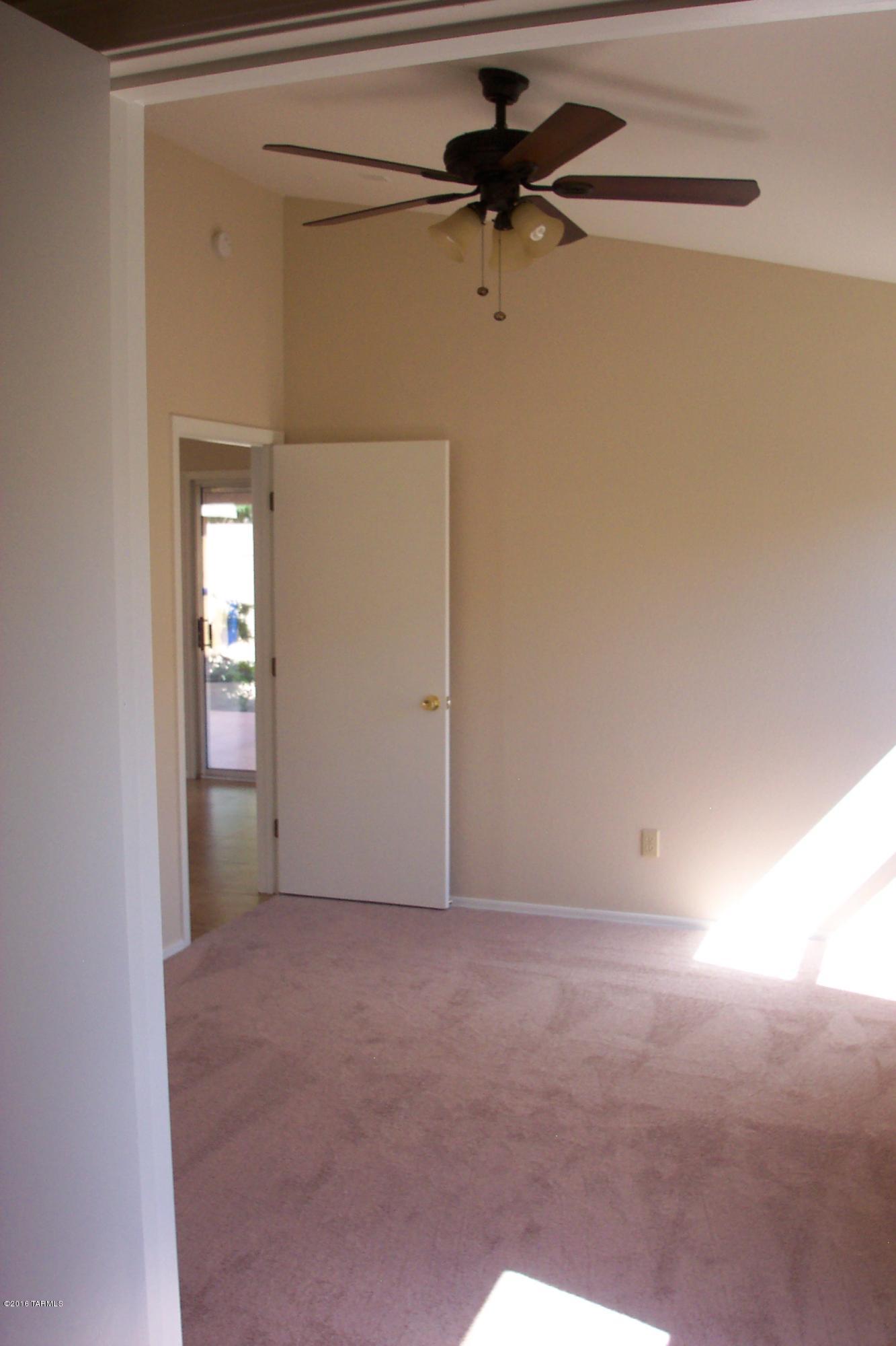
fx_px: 1307
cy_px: 673
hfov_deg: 37.8
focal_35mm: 35
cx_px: 448
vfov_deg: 54.4
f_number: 2.8
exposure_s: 1/180
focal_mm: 7.5
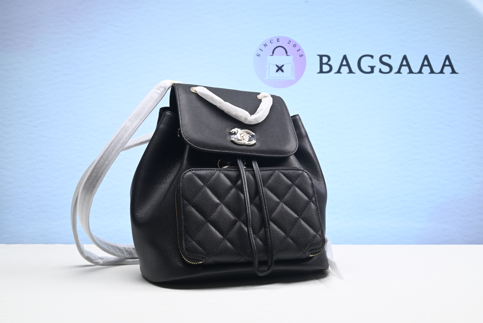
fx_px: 483
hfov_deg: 53.1
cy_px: 162
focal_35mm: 36
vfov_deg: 36.9
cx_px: 242
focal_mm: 36
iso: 100
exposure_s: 1/2
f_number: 16
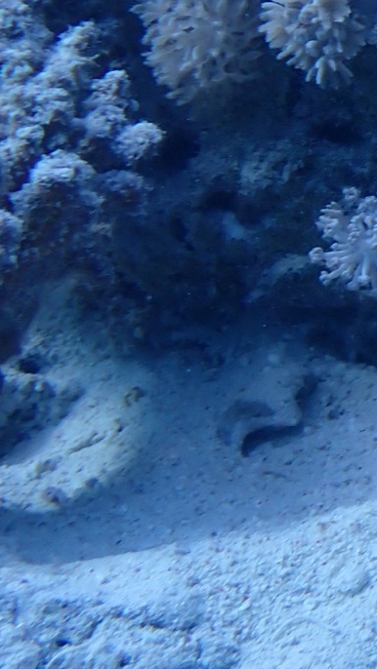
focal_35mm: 127
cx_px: 720
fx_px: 2256
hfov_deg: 9.1
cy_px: 160
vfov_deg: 16.8
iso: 100
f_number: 4.5
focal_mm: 9.01
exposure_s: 1/200
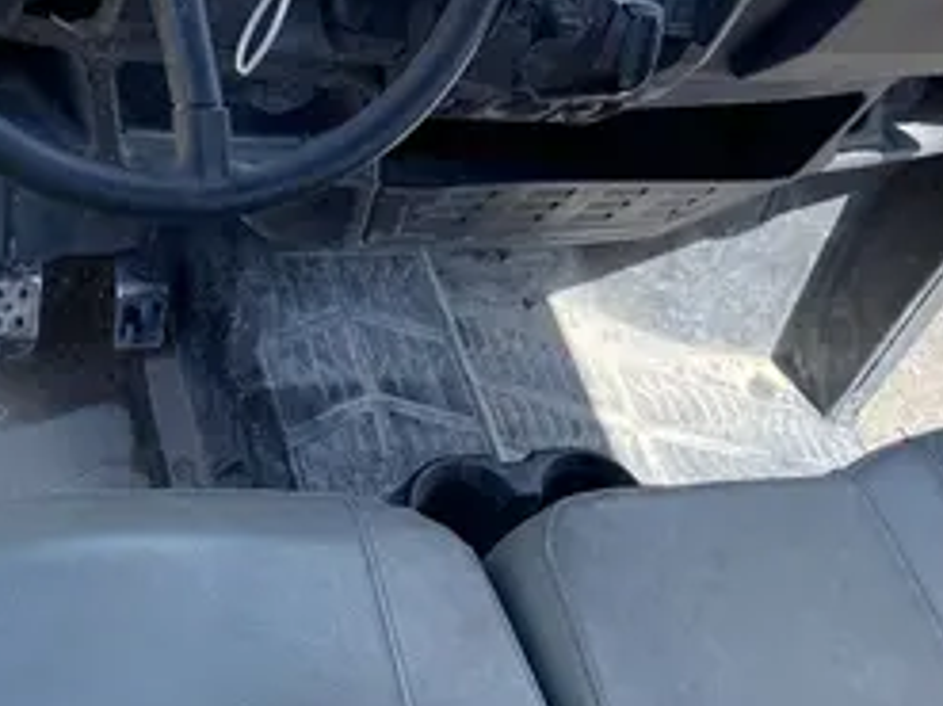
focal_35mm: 58
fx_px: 1579
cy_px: 78
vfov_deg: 24.5
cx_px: 401
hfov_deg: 33.2
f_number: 1.8
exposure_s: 1/1124
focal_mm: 4.25
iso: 32
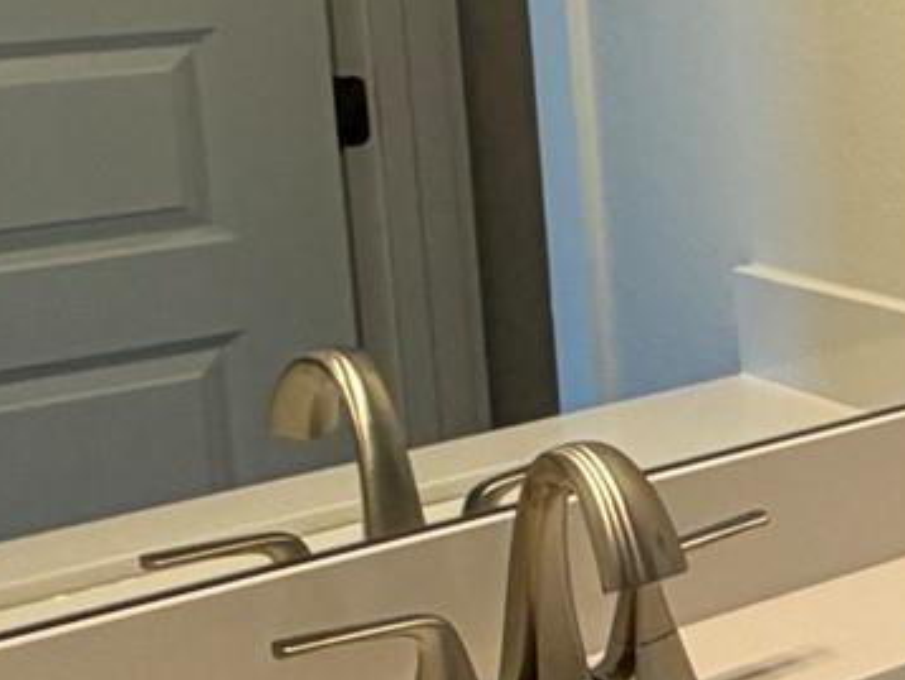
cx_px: 1830
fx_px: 2093
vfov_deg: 18.0
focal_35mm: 80
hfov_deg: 17.3
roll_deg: +1.8
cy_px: 15
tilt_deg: -6.8
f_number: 2.2
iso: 100
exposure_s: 1/120
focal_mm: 2.22
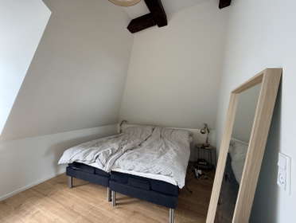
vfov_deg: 85.8
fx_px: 120
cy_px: 112
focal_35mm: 14
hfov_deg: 102.0
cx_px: 148
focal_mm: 2.22
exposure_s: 1/121
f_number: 2.2
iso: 250
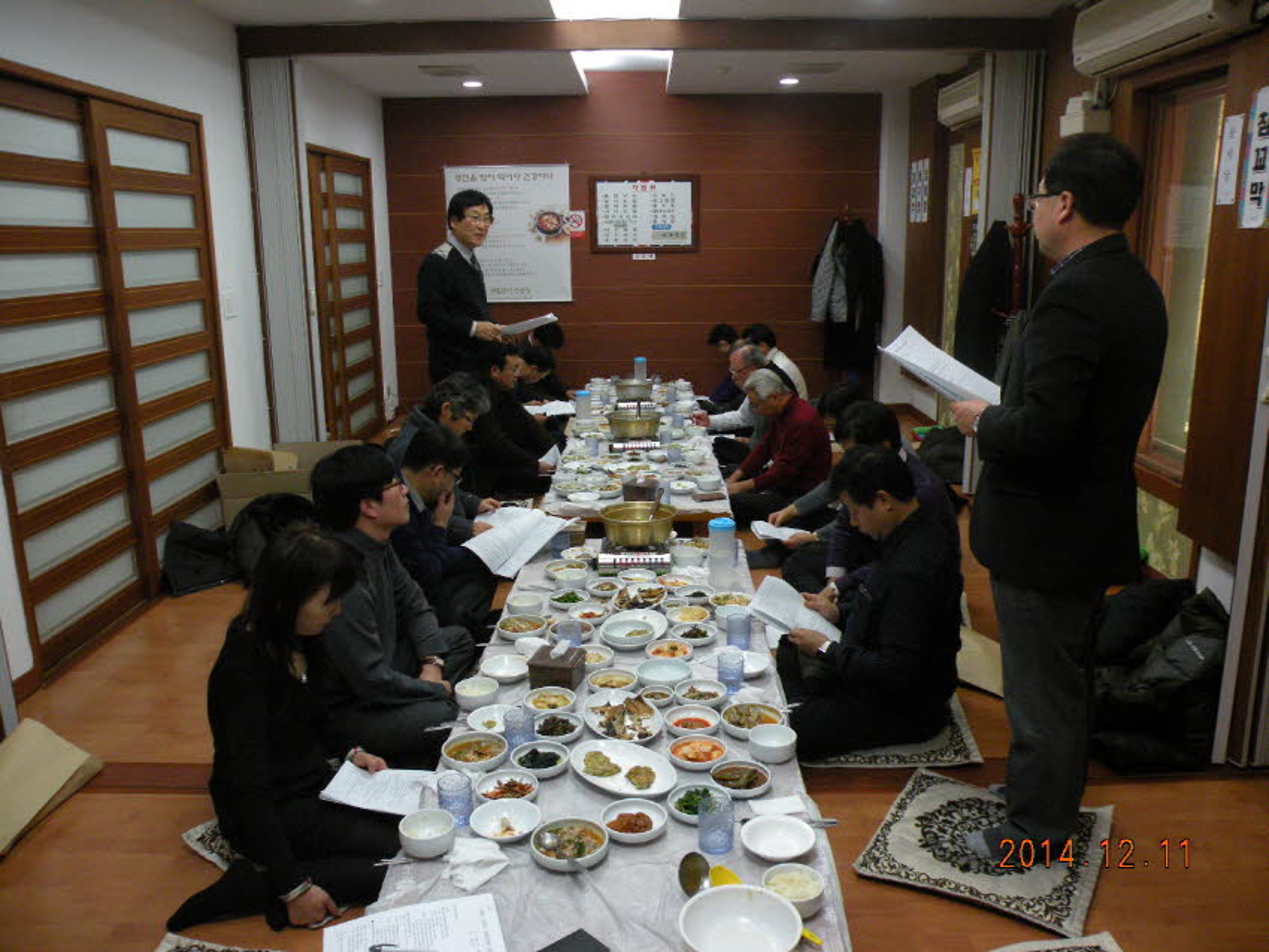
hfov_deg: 65.3
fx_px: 990
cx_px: 634
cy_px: 476
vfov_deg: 51.4
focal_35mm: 27
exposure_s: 1/61
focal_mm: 4.7
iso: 304
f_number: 2.8
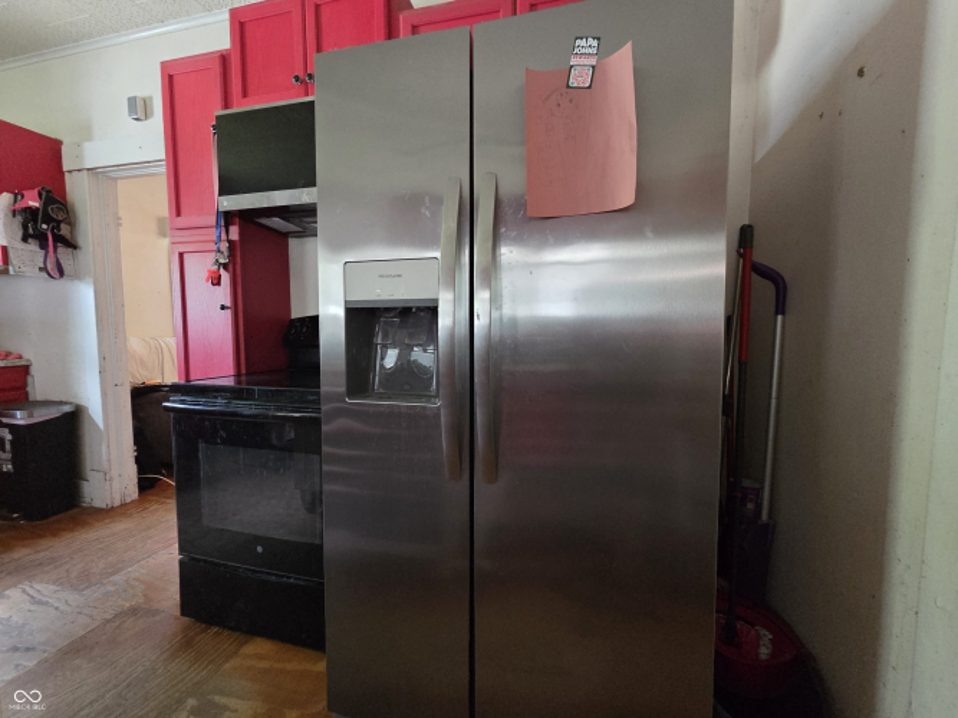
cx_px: 479
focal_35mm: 13
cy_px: 359
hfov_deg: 106.2
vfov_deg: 89.9
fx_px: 360
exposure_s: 1/40
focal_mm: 2.2
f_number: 2.2
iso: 1250
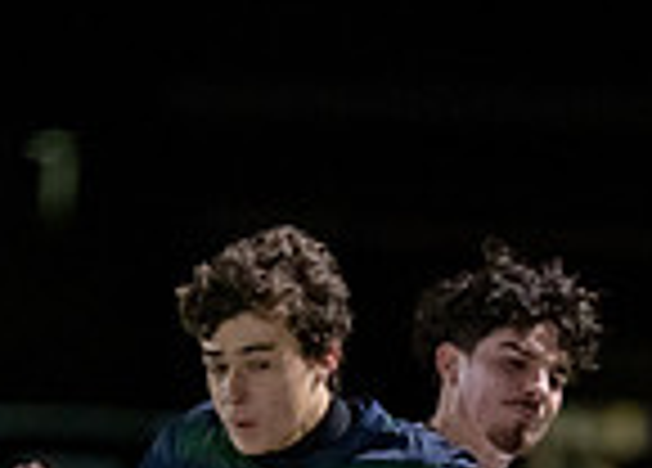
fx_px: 16707
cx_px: 478
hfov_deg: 2.2
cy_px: 1024
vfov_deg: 1.6
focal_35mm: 901
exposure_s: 1/1000
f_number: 2.8
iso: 2500
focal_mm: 188
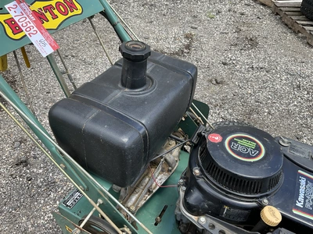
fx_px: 262
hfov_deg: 61.7
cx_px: 156
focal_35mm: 29
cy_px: 117
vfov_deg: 48.2
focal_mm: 3
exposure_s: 1/406
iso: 25
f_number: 1.8
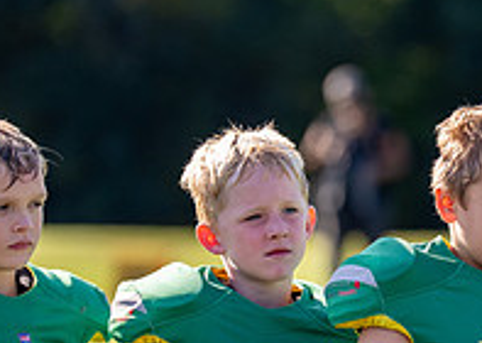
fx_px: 6765
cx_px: 474
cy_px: 292
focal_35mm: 495
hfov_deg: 4.1
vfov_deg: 2.9
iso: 320
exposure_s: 1/2000
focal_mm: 153
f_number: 2.8
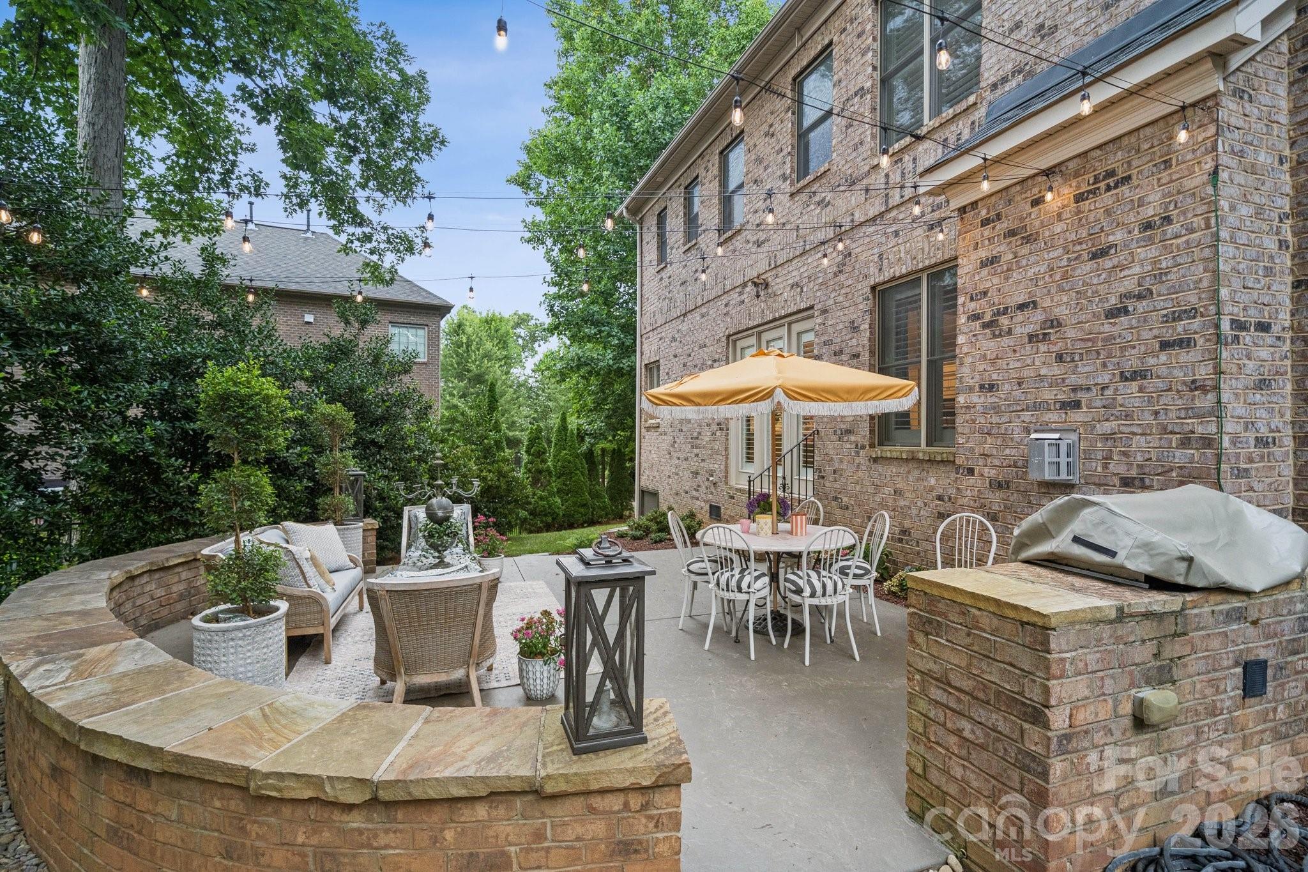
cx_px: 654
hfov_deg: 96.7
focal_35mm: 16
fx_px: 581
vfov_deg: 73.7
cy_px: 436
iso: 1250
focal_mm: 16
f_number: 4
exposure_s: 1/160
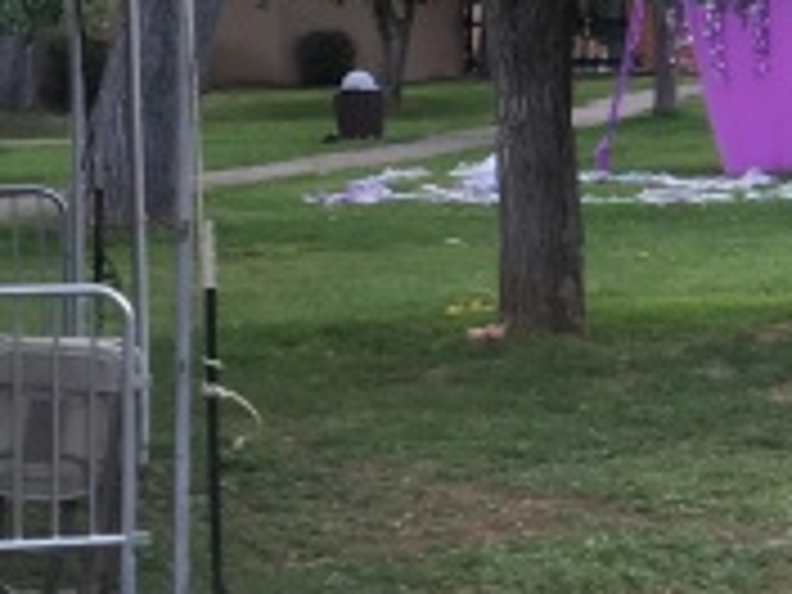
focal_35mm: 169
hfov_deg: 10.8
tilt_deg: -1.4
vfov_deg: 8.7
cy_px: 50
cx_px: 1508
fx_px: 3867
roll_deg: +1.9
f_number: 2.2
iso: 25
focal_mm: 4.15
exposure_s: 1/120
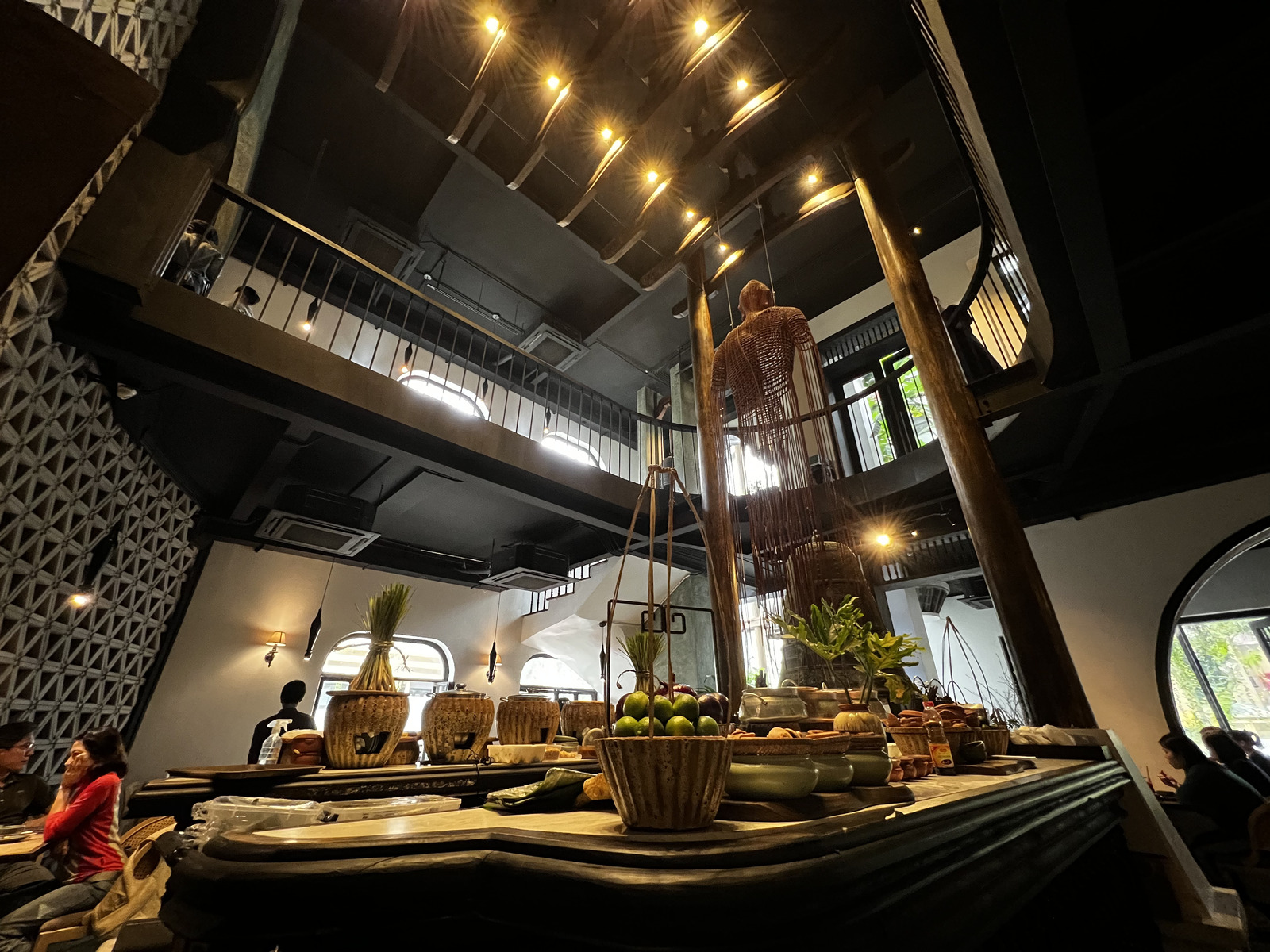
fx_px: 477
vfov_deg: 89.9
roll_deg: +0.6
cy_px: 476
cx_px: 635
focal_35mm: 13
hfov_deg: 106.2
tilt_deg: +27.2
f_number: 1.8
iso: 800
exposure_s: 1/50
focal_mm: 1.57
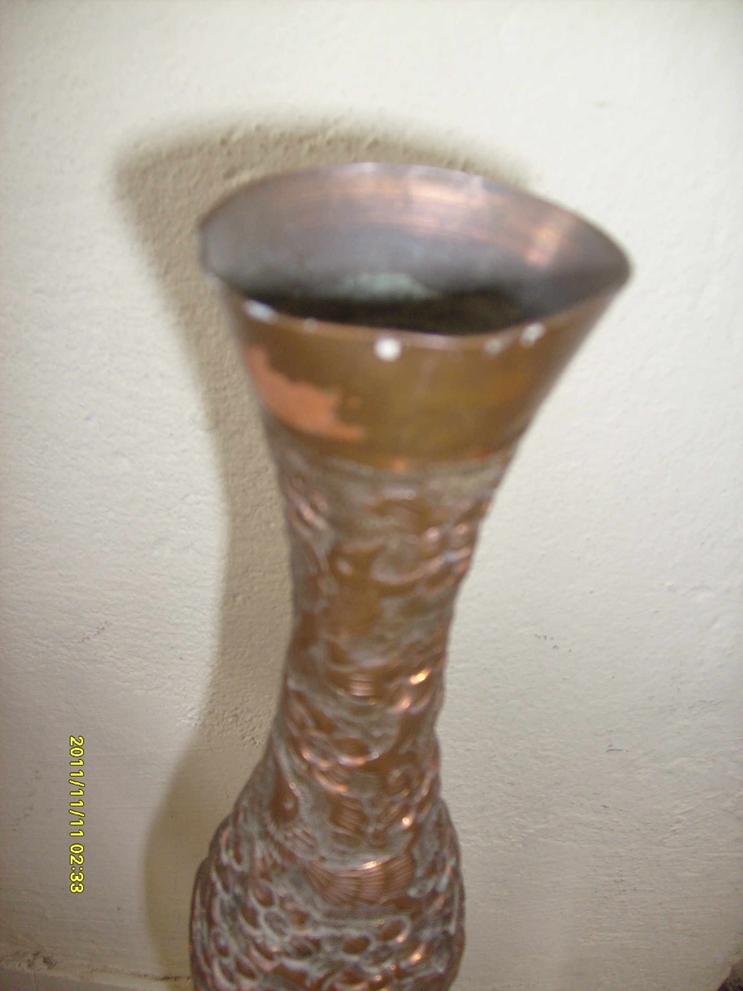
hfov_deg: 40.7
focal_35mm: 35
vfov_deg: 52.6
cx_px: 372
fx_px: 1002
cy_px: 496
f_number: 2.8
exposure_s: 1/45
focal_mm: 5.8
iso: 100
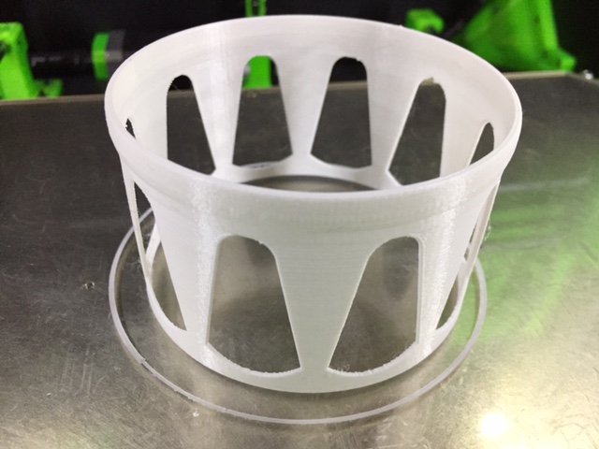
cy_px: 224
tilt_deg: -37.6
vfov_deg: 48.2
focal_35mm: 29
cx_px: 300
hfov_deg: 61.7
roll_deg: -1.9
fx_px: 502
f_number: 2.2
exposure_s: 1/33
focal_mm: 4.15
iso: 250
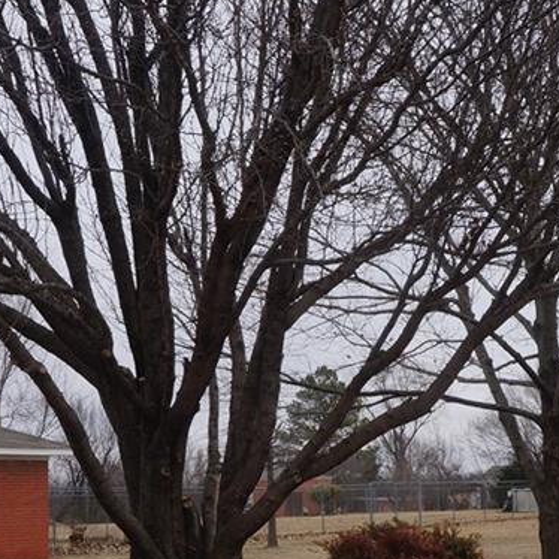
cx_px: 339
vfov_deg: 23.4
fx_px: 1337
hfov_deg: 23.6
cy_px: 404
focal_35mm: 73
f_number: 13
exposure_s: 1/125
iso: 200
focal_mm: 21
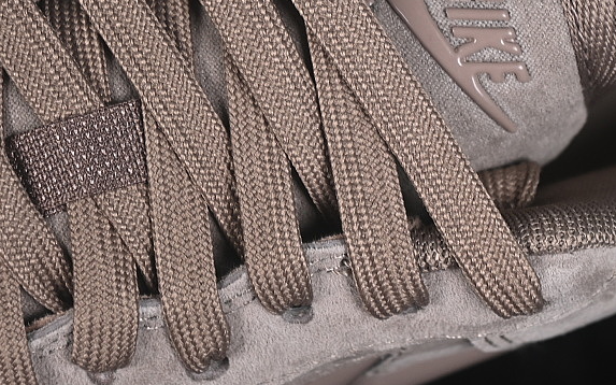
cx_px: 402
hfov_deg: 14.5
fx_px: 2417
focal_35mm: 144
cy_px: 25
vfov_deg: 9.1
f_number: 6.3
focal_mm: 50
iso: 160
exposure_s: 1/60
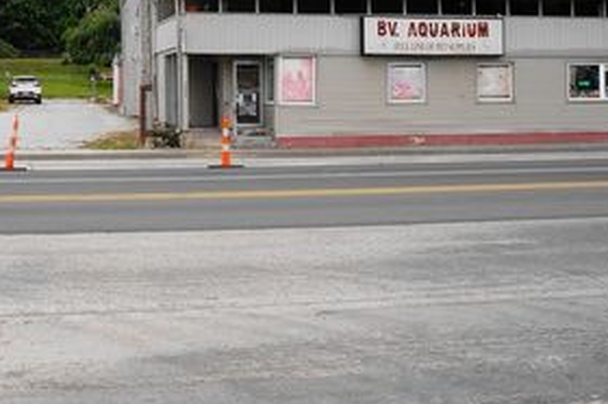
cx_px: 139
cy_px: 93
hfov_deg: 37.8
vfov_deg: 26.1
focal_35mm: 51
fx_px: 859
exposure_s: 1/80
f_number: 10
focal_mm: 19
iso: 100
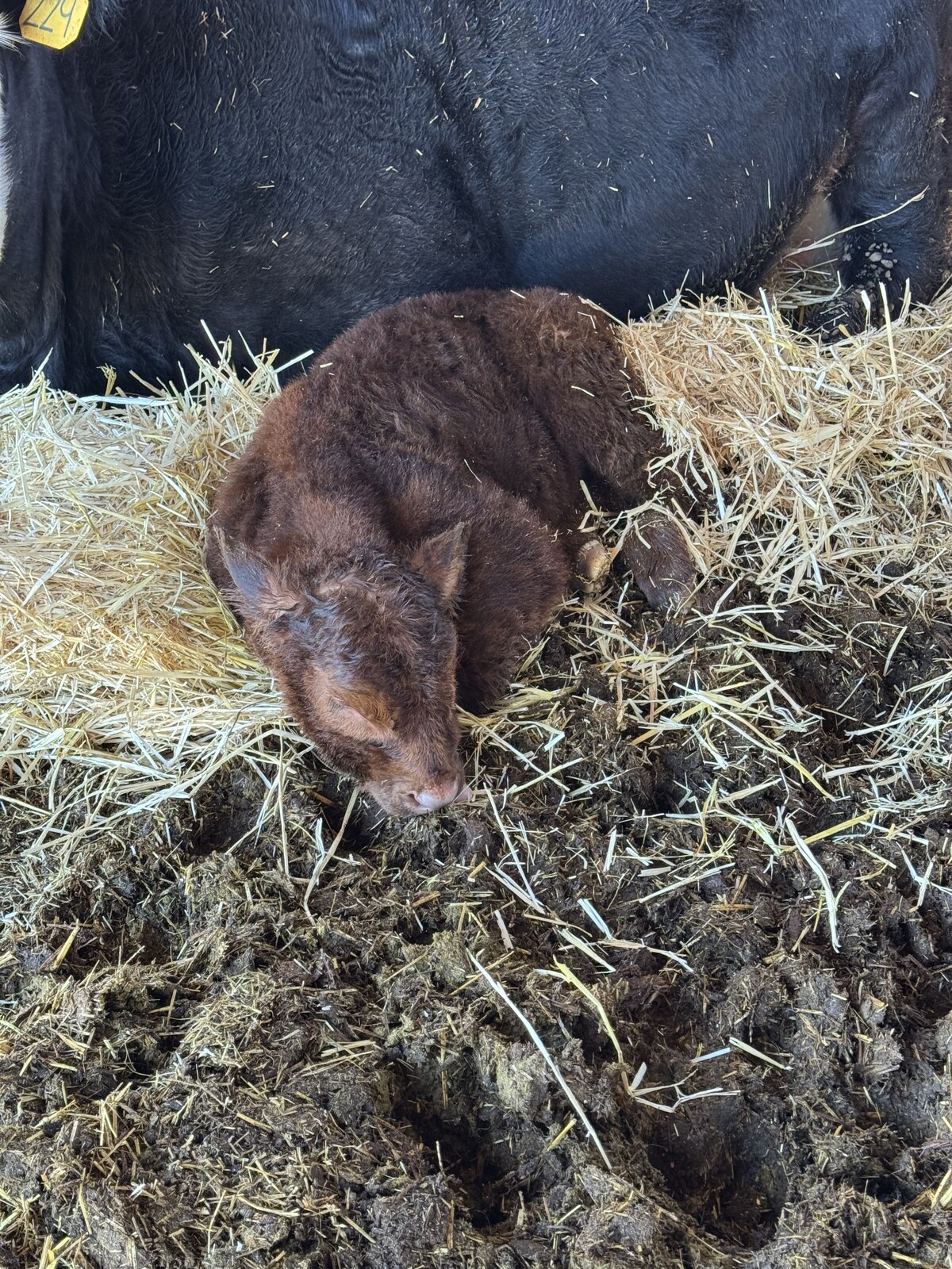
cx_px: 476
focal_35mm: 48
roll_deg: +1.9
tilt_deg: -31.9
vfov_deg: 39.7
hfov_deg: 30.3
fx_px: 1760
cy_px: 634
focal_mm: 6.76
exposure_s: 1/60
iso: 200
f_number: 1.78
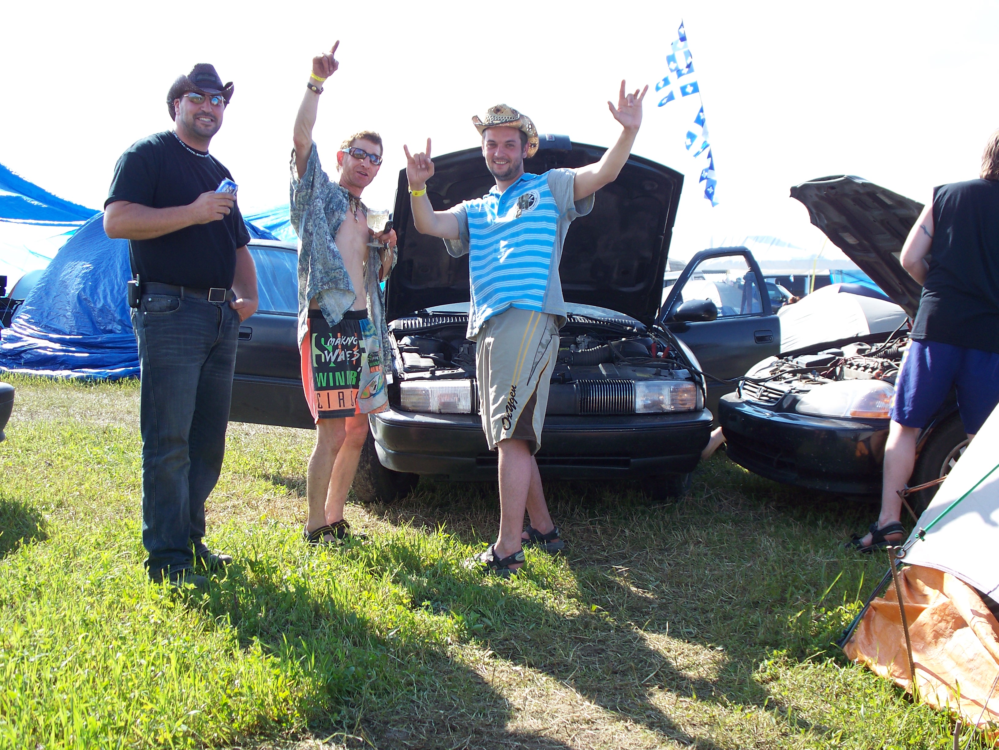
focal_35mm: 47
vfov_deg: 30.9
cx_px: 500
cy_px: 375
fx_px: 1356
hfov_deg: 40.4
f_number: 2.9
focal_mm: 9.86
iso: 80
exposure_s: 1/400
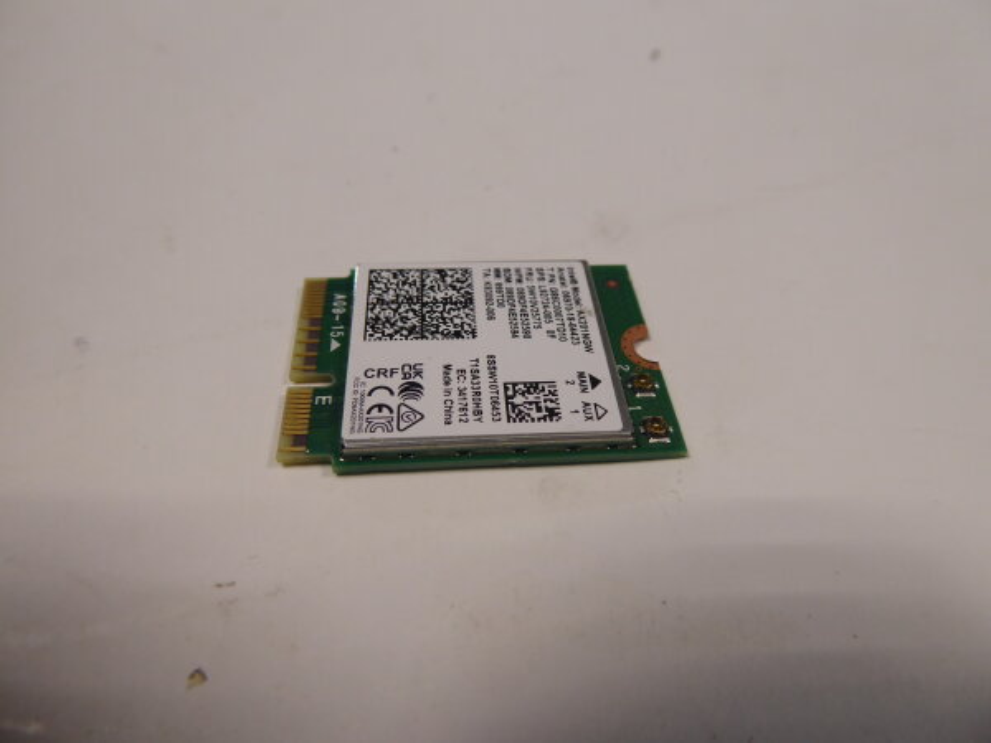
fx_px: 716
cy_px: 372
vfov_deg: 54.9
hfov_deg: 69.4
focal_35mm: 25
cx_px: 496
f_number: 3.3
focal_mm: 4.3
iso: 200
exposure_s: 1/60
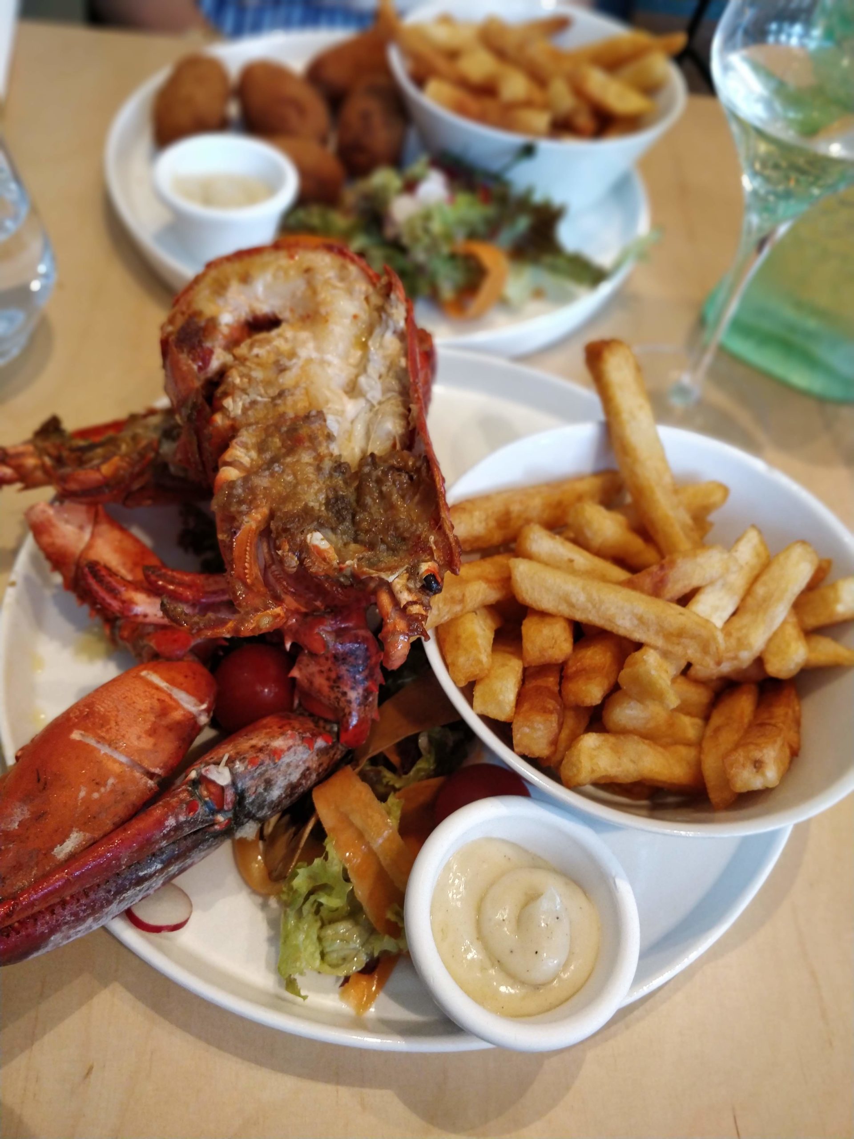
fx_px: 789
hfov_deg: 56.8
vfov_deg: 71.6
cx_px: 427
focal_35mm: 24
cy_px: 570
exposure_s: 1/33
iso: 640
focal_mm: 4.1
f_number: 1.7
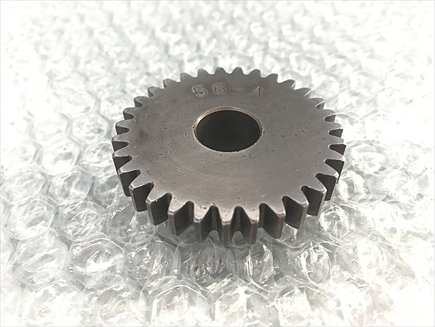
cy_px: 164
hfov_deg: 63.4
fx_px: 352
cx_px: 218
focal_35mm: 28
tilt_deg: -46.0
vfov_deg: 49.7
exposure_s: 1/17
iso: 40
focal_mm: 3.99
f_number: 1.8
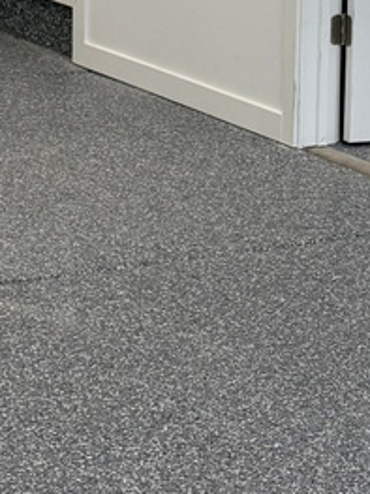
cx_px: 4
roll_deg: -0.6
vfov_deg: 13.8
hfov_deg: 10.5
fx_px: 1997
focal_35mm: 140
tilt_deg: -7.1
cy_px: -43
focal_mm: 6.76
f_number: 1.78
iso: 80
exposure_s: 1/120
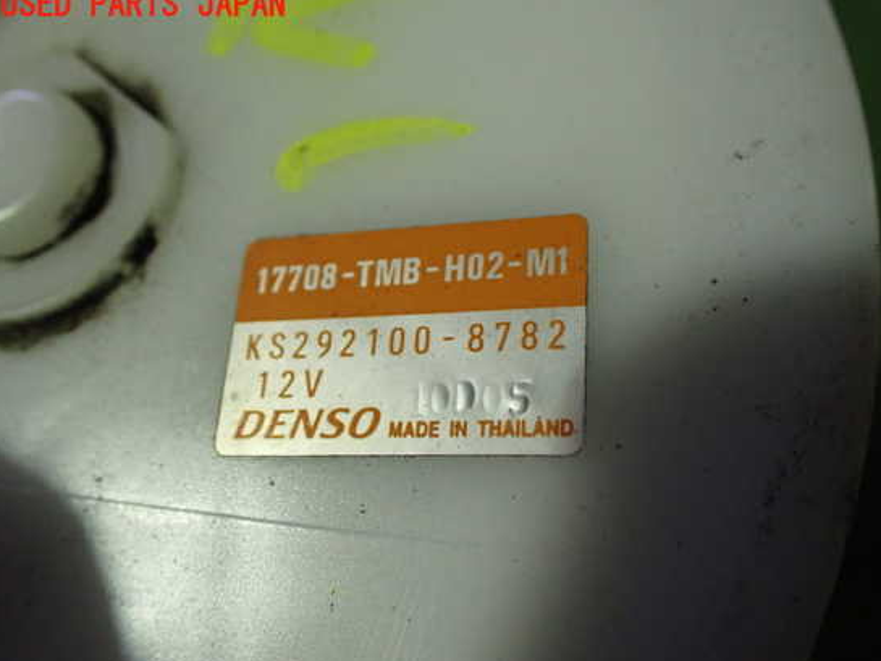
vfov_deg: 42.9
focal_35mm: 33
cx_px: 477
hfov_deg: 55.3
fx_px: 840
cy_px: 349
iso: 800
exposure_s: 1/125
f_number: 2.3
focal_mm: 5.4
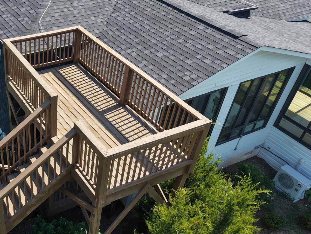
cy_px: 141
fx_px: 368
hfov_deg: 43.1
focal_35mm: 41
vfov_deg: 35.0
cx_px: 51
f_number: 1.8
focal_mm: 8.67
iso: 150
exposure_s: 1/1600
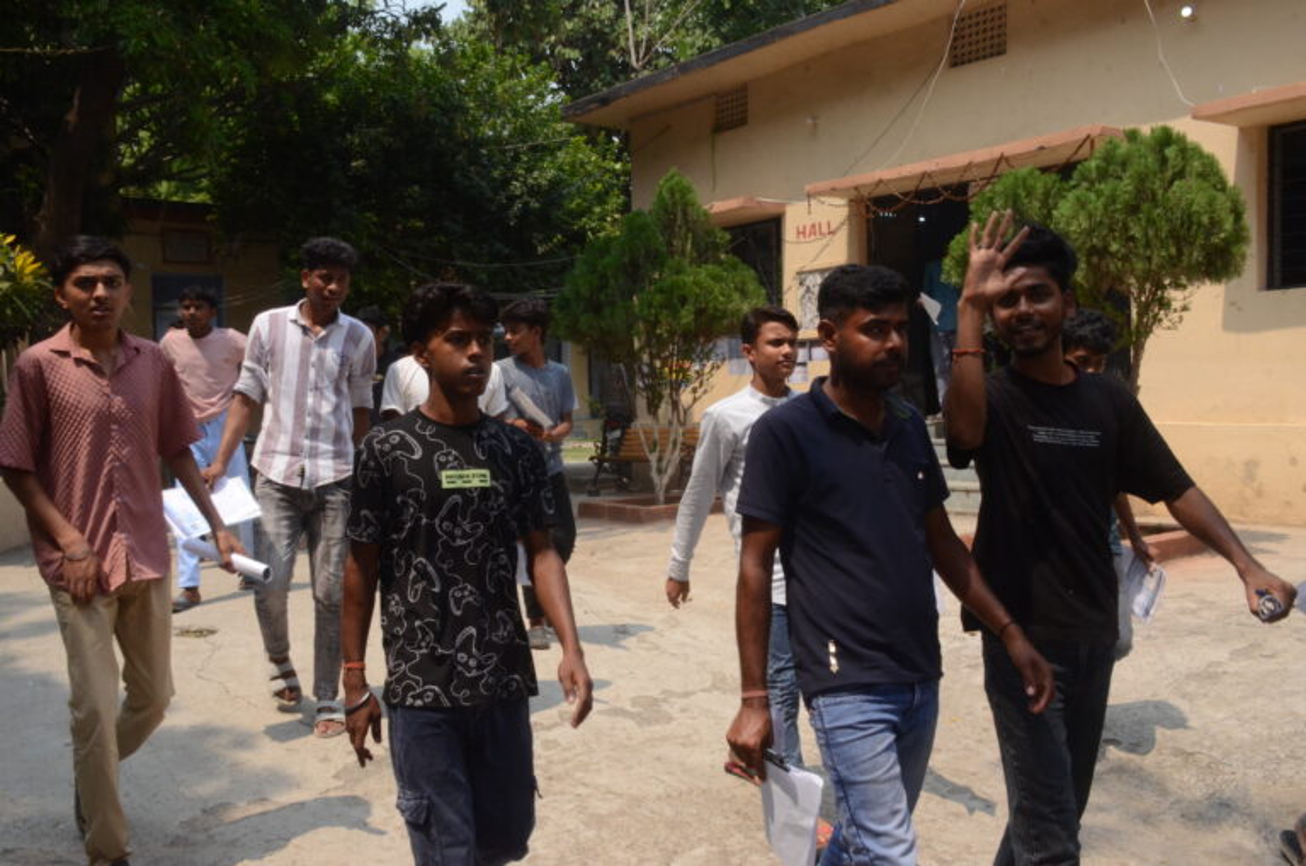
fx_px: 1195
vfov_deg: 39.8
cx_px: 653
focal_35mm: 33
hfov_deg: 57.3
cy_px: 433
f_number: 18
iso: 1000
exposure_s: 1/250
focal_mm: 22
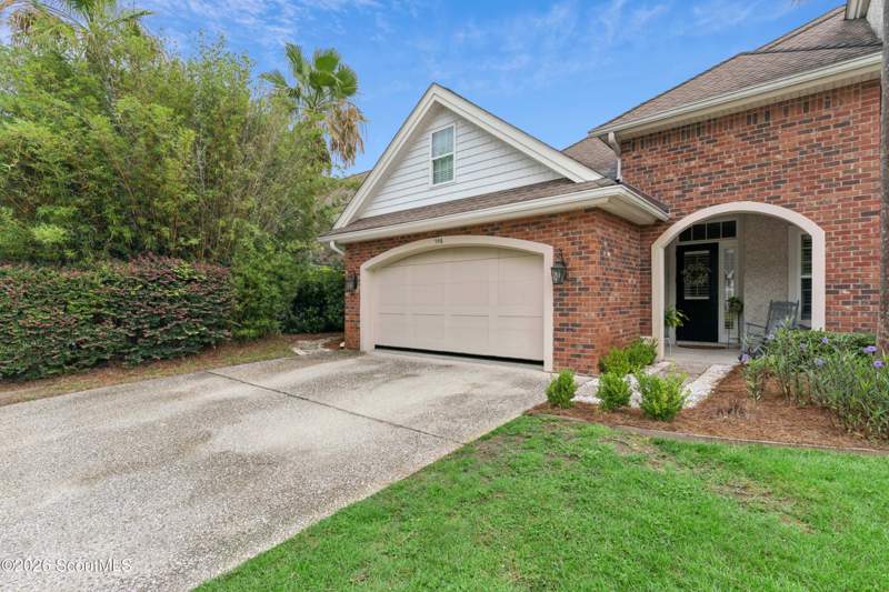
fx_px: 420
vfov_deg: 70.4
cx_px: 444
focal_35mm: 17
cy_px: 296
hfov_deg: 93.3
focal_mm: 17
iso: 250
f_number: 8
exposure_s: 1/640
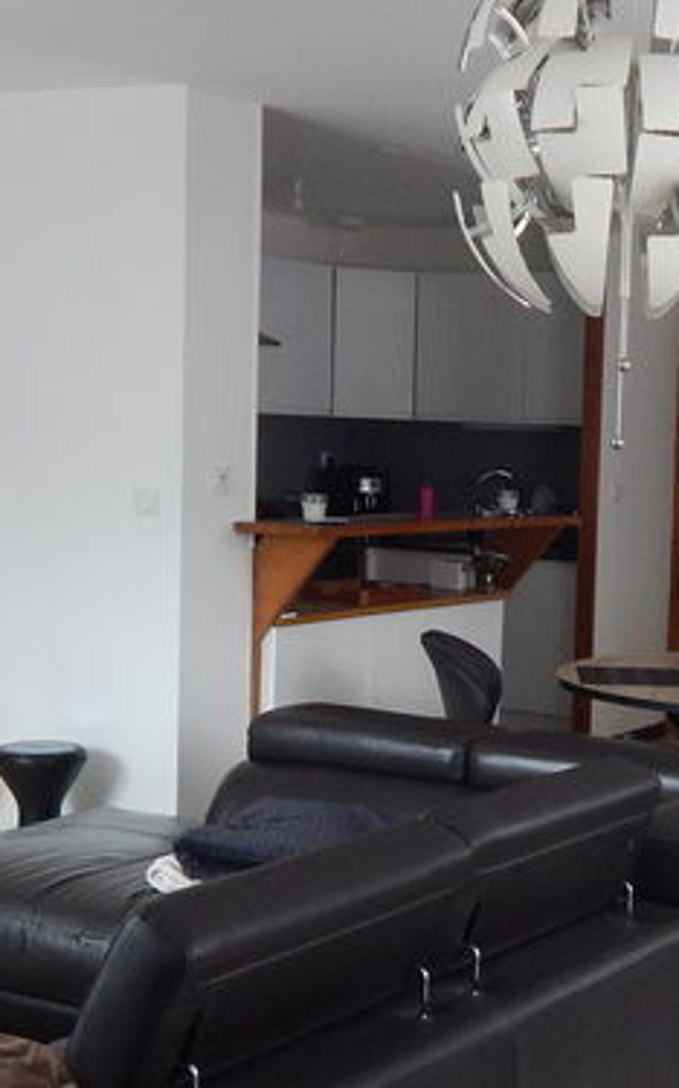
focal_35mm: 65
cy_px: 621
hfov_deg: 19.5
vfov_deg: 31.5
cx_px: 635
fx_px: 1927
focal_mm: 4
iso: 280
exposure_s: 1/30
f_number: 3
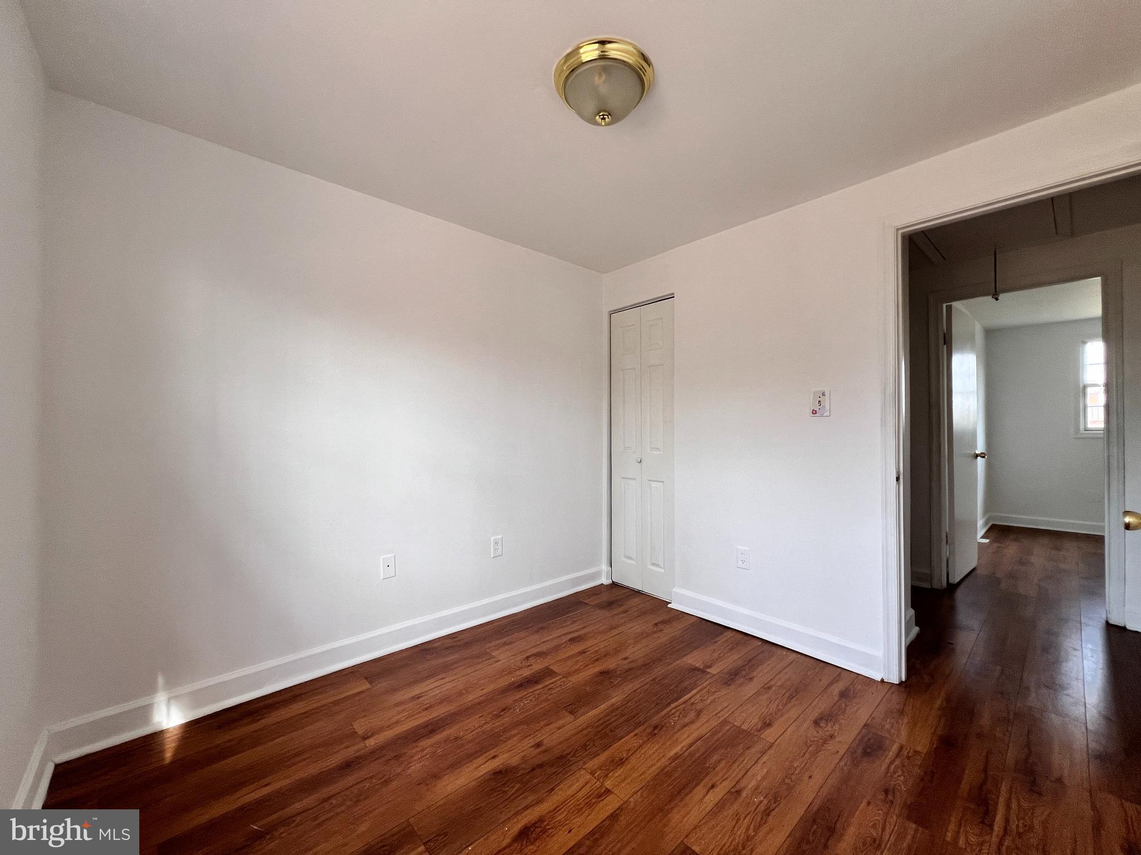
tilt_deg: -0.2
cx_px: 570
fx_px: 429
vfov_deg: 89.9
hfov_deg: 106.2
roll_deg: +0.0
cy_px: 428
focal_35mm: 13
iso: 64
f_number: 1.8
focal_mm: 1.57
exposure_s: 1/99
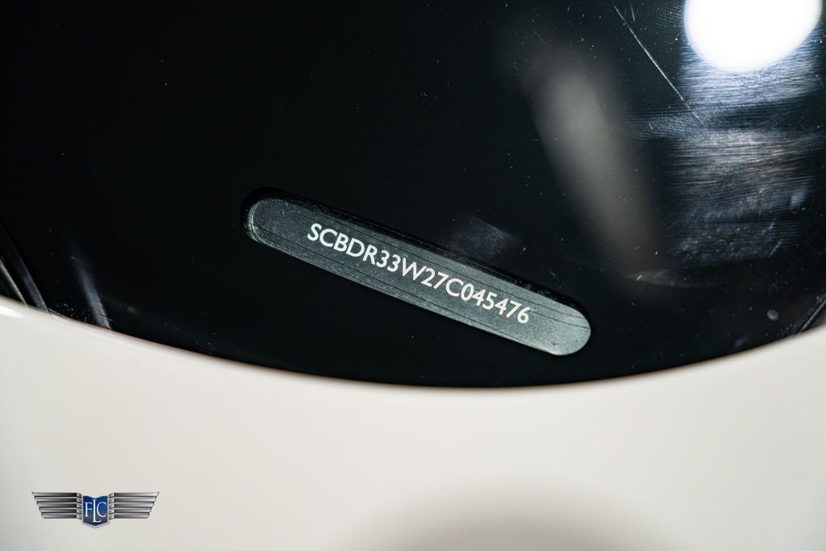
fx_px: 1767
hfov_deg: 26.3
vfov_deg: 17.7
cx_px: 413
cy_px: 276
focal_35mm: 77
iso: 1250
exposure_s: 1/100
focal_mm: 77
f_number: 4
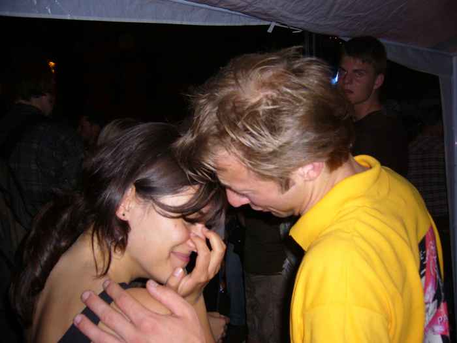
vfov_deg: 40.7
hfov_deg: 52.6
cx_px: 228
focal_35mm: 35
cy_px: 172
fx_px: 462
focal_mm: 5.8
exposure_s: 1/60
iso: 100
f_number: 2.8
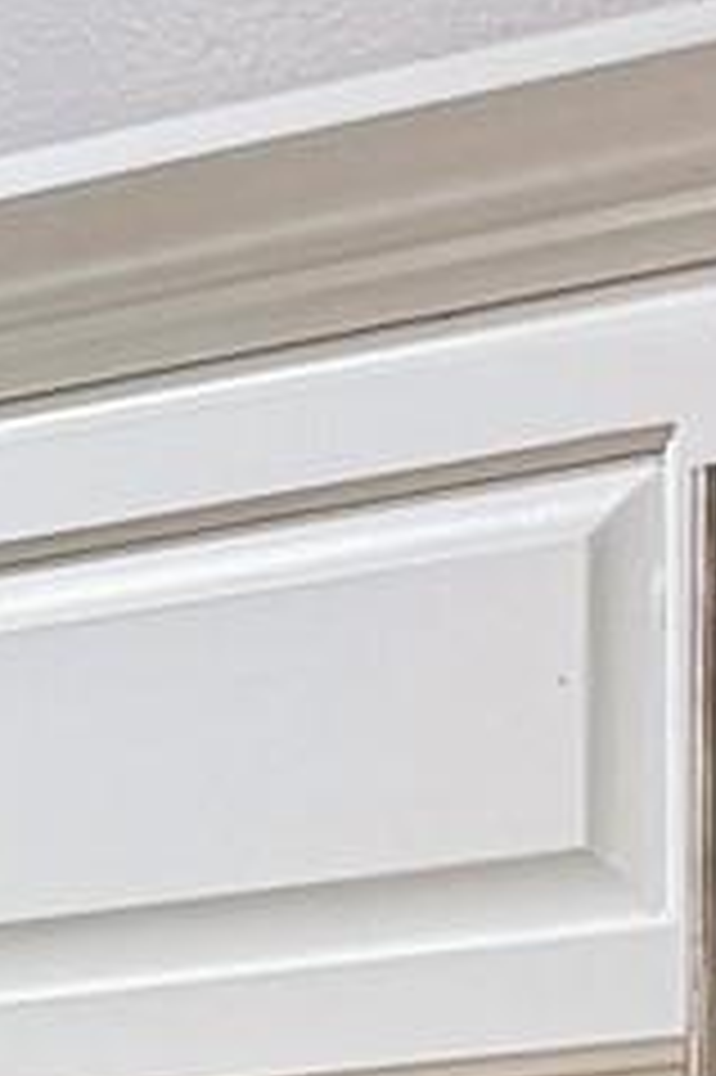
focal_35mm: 214
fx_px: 6393
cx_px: -2900
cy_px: 2179
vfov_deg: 9.0
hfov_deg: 5.1
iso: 160
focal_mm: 6.76
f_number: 1.78
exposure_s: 1/60
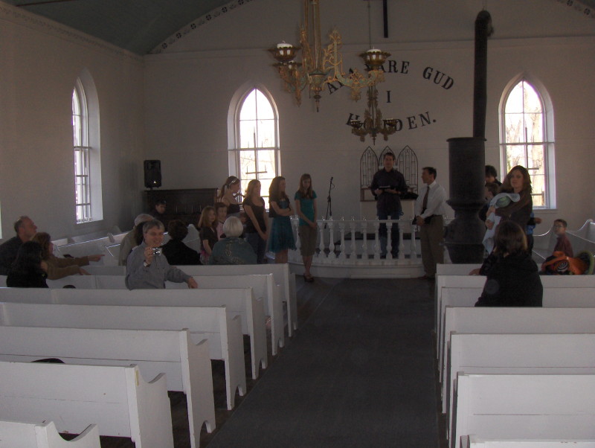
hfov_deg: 45.7
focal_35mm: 41
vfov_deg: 35.2
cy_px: 224
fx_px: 706
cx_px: 298
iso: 100
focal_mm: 6.5
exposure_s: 1/60
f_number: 3.5
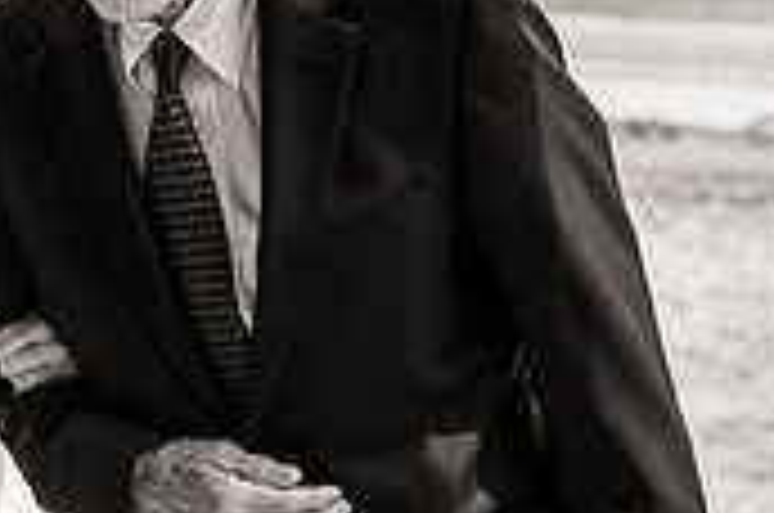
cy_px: 22
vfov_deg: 8.1
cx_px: -234
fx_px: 3627
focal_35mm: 169
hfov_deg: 11.8
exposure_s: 1/2500
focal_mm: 50
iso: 320
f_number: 2.8
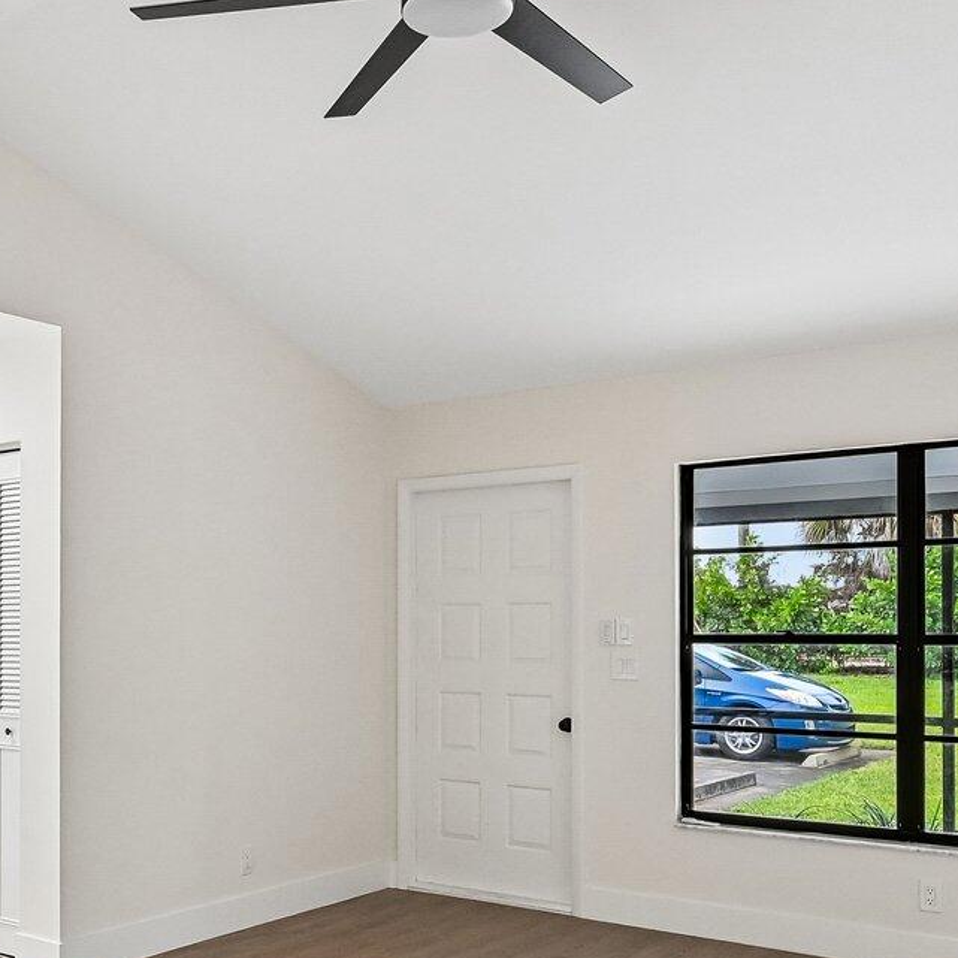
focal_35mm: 38
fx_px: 1190
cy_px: 685
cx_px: 263
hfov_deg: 42.8
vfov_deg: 42.9
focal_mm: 14
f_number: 8
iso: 2500
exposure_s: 1/80
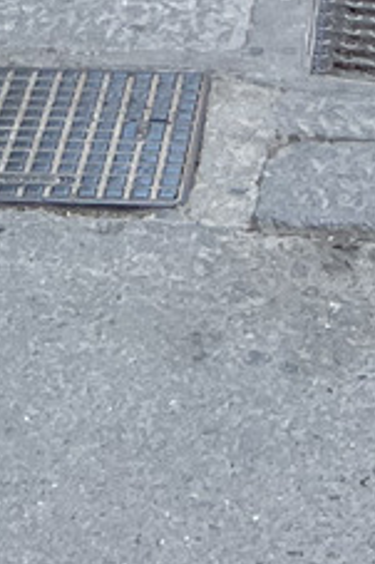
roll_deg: +2.4
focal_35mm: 191
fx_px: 2989
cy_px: -1324
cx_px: 62
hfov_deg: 7.2
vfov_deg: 8.4
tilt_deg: +5.3
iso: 40
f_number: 1.5
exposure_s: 1/190
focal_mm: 5.7
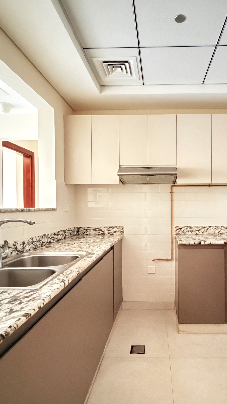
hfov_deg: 48.5
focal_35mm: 23
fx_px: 246
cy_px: 210
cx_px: 156
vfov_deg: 78.7
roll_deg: +0.9
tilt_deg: -0.9
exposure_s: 1/19
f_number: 2.2
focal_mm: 2.22
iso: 3200
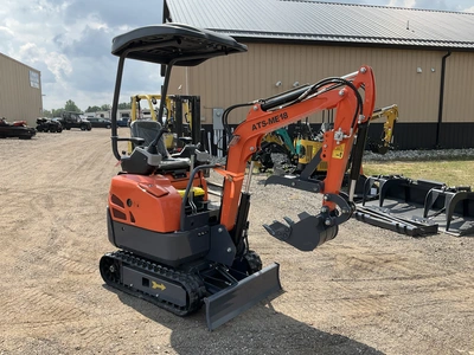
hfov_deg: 61.7
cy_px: 178
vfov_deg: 48.2
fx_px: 397
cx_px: 237
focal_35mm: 29
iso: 25
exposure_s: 1/1035
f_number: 1.8
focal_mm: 3
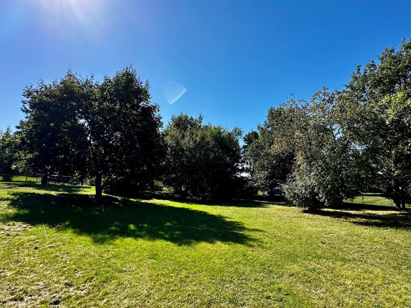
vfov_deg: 74.7
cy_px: 162
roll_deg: -2.0
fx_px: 202
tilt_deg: +8.8
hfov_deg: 90.4
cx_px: 237
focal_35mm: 17
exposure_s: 1/1082
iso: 40
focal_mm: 2.22
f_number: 2.2
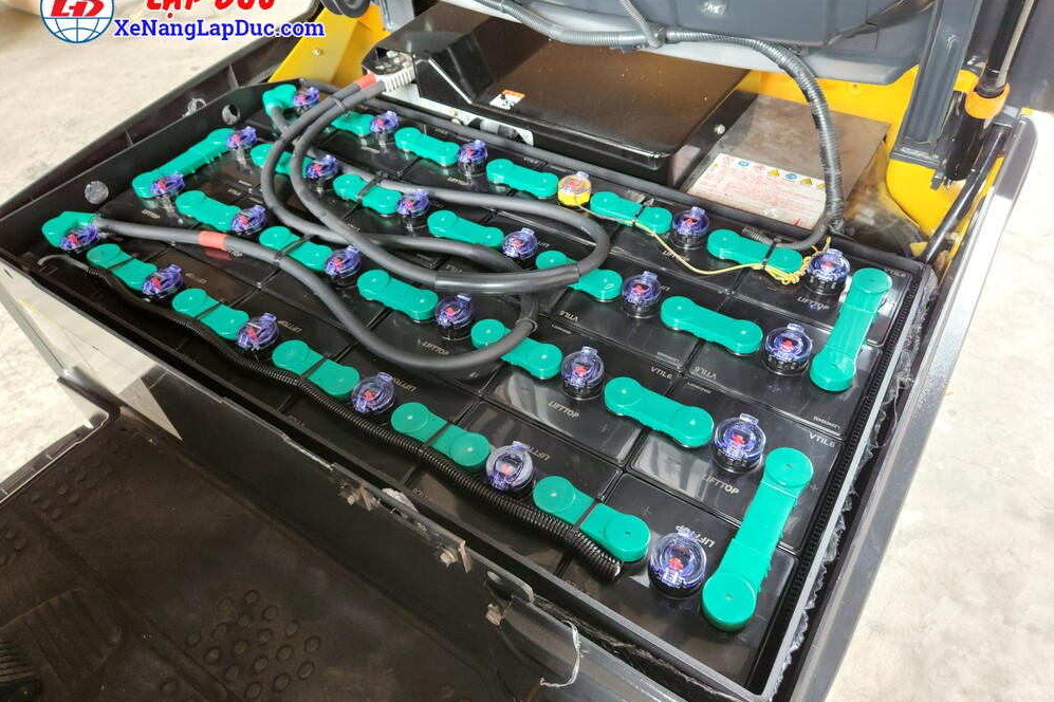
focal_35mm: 24
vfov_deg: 53.1
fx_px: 702
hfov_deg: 73.8
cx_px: 526
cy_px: 327
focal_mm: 5.4
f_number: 1.8
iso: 160
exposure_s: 1/40
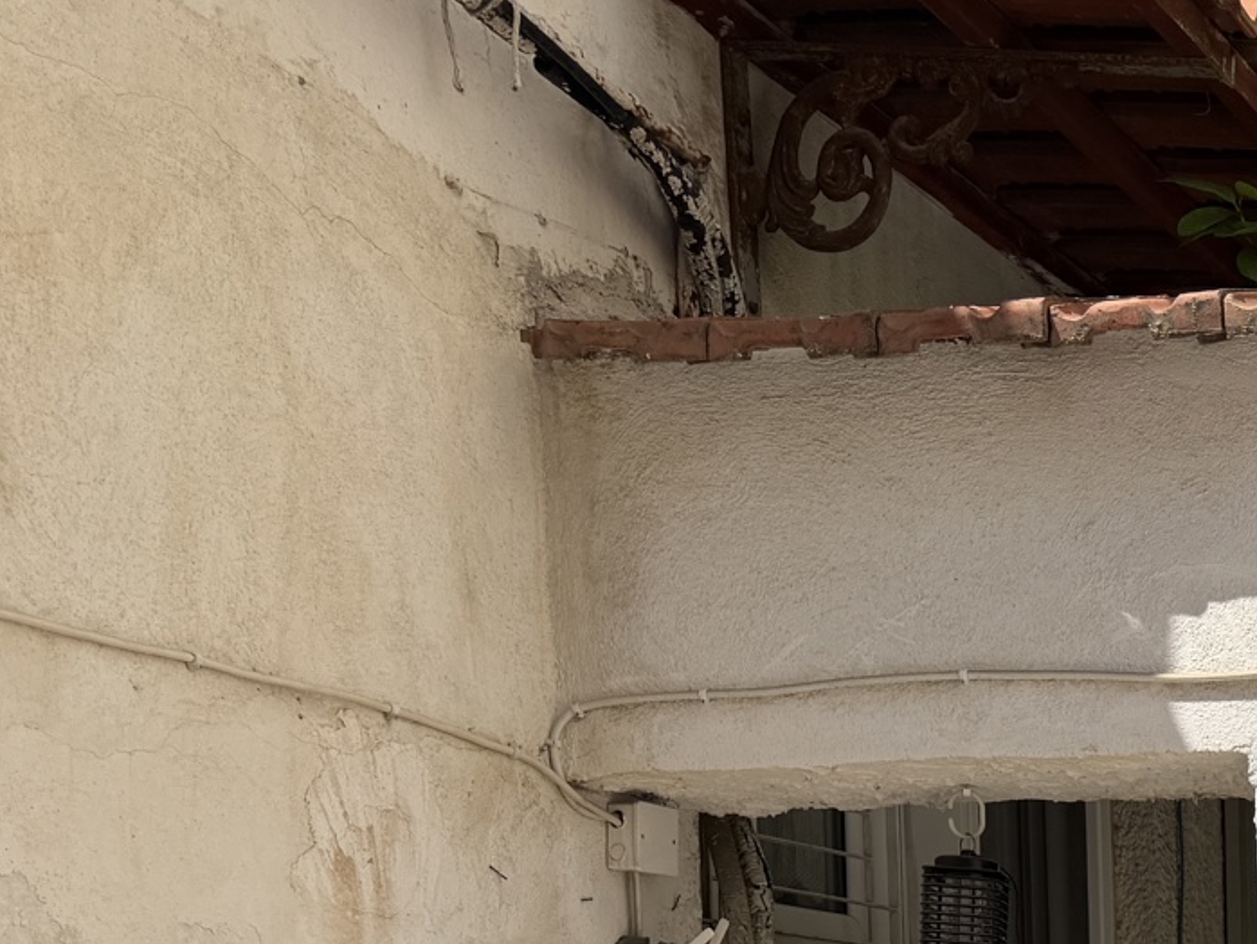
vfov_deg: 20.3
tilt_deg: -2.6
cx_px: 1709
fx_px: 2397
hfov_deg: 24.8
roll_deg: +0.5
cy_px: 1234
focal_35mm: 66
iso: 80
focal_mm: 6.76
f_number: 1.78
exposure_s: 1/6173
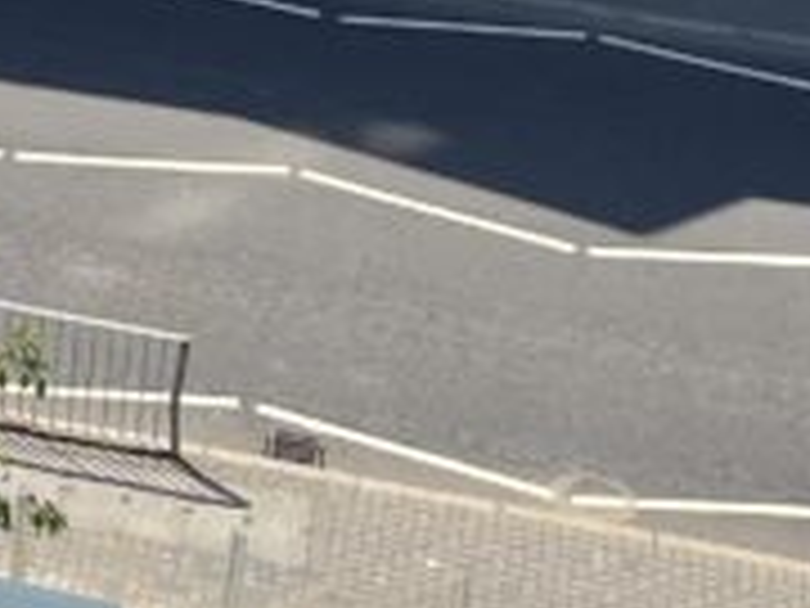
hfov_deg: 12.4
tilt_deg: -25.9
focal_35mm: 148
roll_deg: -1.2
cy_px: -234
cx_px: -544
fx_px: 3463
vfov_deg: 9.8
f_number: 1.6
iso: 50
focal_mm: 5.1
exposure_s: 1/1721
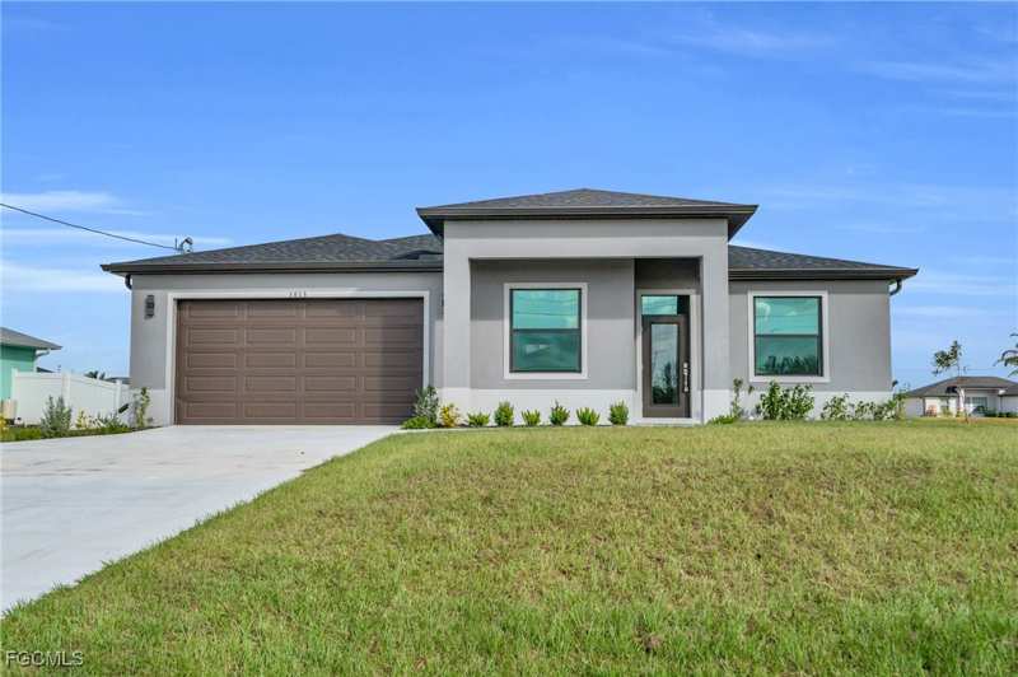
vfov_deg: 37.8
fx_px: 989
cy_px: 338
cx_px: 509
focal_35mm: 35
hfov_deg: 54.5
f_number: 9
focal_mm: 35
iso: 200
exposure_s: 1/1600
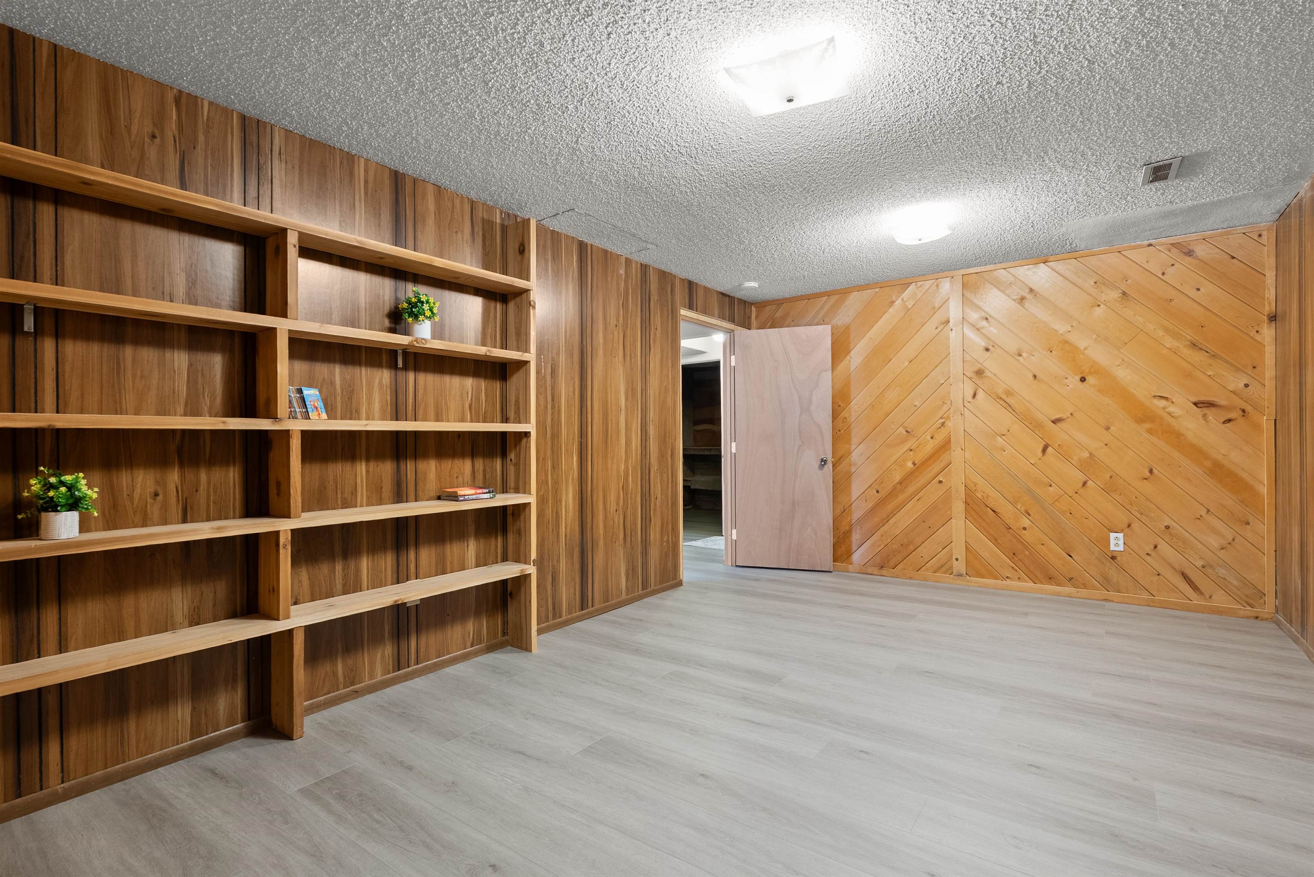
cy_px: 438
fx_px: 602
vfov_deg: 72.1
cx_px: 657
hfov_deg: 95.0
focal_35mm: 16
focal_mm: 16.5
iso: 400
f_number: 8
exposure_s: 2
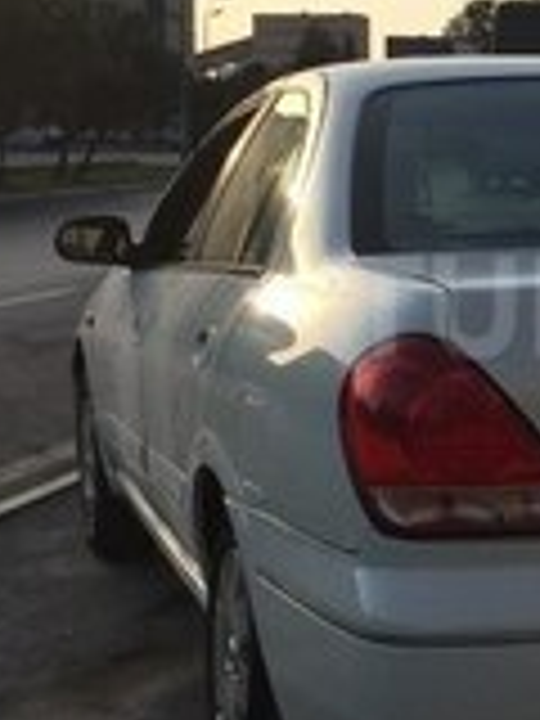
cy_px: 306
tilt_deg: -3.9
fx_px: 1872
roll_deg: -0.1
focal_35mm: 90
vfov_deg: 21.8
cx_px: 693
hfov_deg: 15.6
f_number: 2.2
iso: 32
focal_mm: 4.15
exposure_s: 1/2083
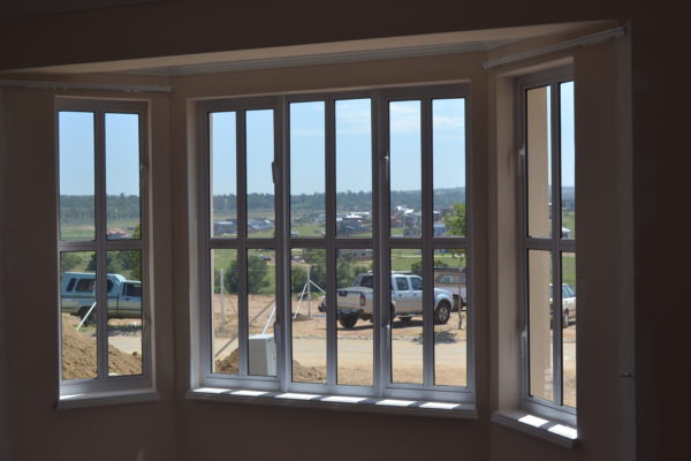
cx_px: 346
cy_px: 230
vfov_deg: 28.1
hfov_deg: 41.1
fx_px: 921
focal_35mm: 48
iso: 100
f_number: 7.1
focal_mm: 32
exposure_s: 1/200
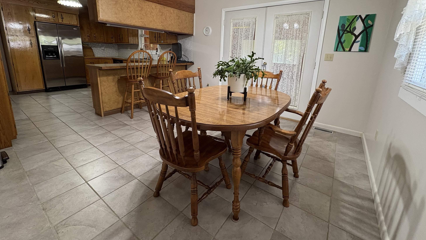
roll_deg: -2.3
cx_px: 215
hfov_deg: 99.4
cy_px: 92
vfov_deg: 66.2
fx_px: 181
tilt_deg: -11.7
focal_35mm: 16
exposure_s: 1/60
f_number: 2.2
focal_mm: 2.22
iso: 250
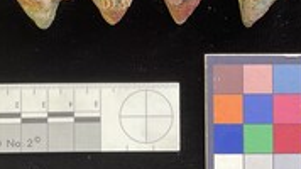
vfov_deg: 19.0
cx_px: 129
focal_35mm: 62
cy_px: 8
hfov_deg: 33.8
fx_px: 495
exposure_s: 1/50
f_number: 1.8
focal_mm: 3
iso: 50
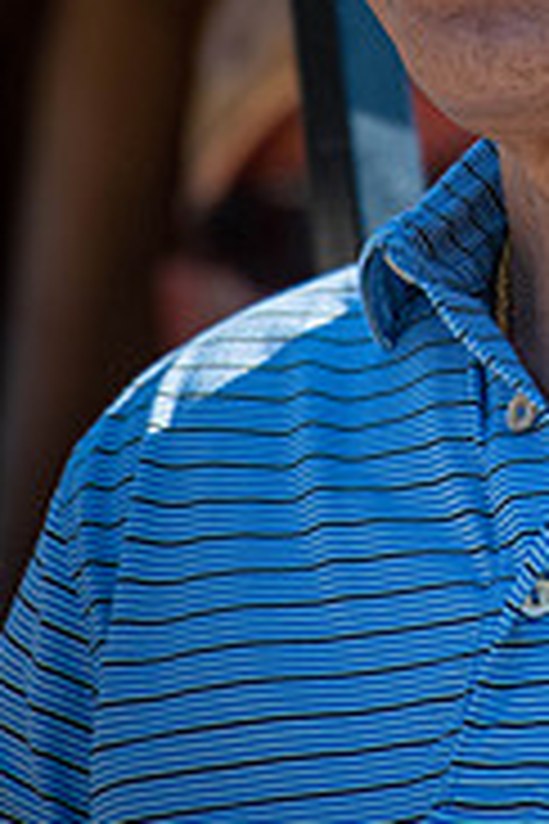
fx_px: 42087
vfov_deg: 1.1
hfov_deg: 0.7
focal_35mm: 1840
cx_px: 670
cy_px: -14
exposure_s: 1/1600
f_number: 5.6
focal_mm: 500
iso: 400
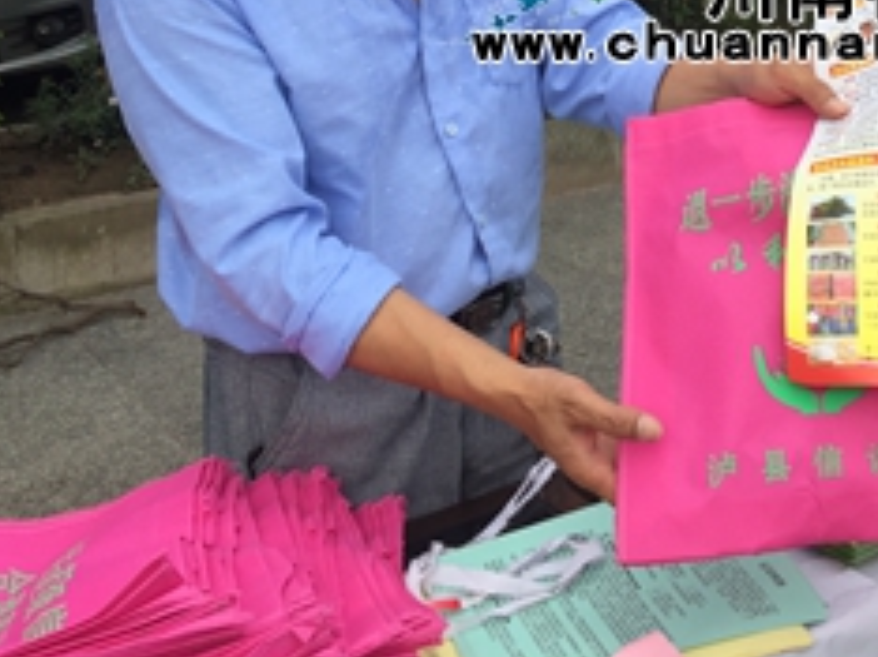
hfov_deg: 30.2
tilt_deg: -6.8
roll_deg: +0.6
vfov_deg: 22.5
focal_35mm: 62
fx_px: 1571
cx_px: 750
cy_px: -24
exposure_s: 1/628
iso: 32
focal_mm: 4.15
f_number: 2.2
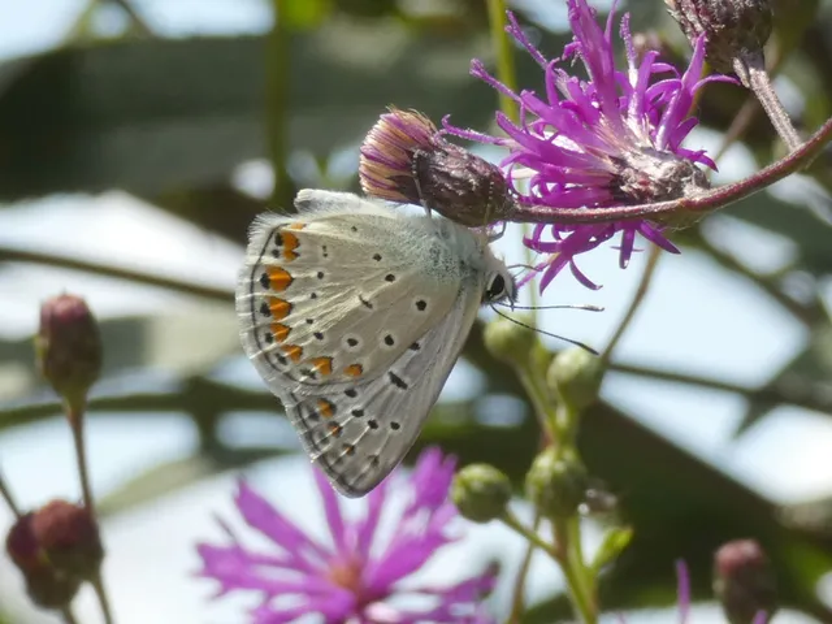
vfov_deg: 10.5
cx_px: 416
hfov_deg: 14.0
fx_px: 3389
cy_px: 312
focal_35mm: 141
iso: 80
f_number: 5.3
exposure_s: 1/100
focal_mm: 25.2
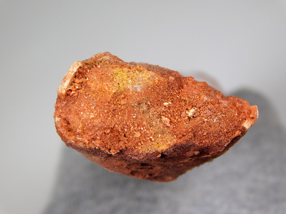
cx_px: 143
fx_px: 1917
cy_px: 107
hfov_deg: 8.5
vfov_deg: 6.4
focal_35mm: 232
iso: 125
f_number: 5.6
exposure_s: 1/125
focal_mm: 41.3
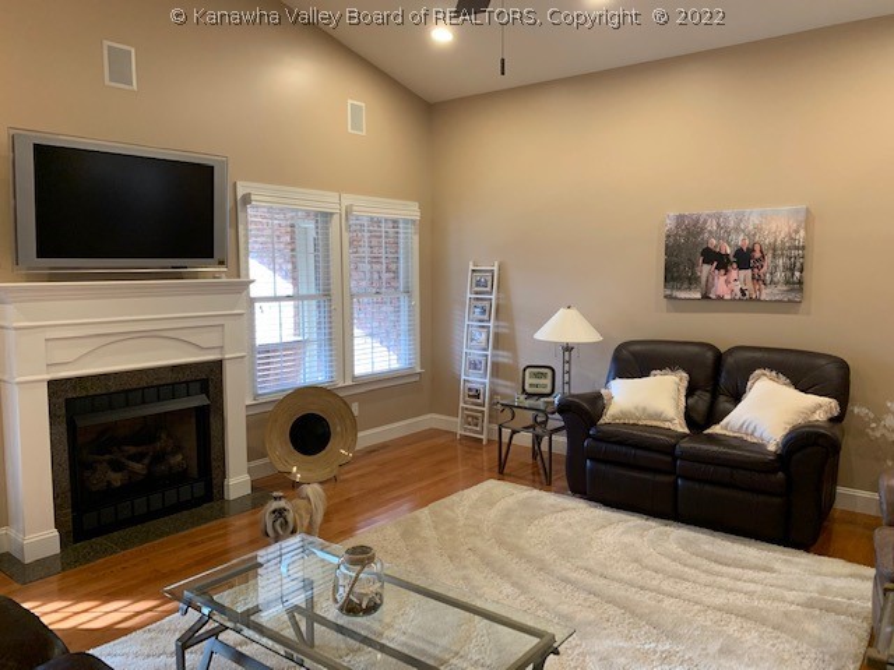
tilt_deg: -4.2
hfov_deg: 67.3
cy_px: 335
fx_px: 671
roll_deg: +0.2
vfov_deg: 53.1
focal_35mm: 26
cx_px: 447
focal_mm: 4.25
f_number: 1.8
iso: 200
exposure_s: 1/60
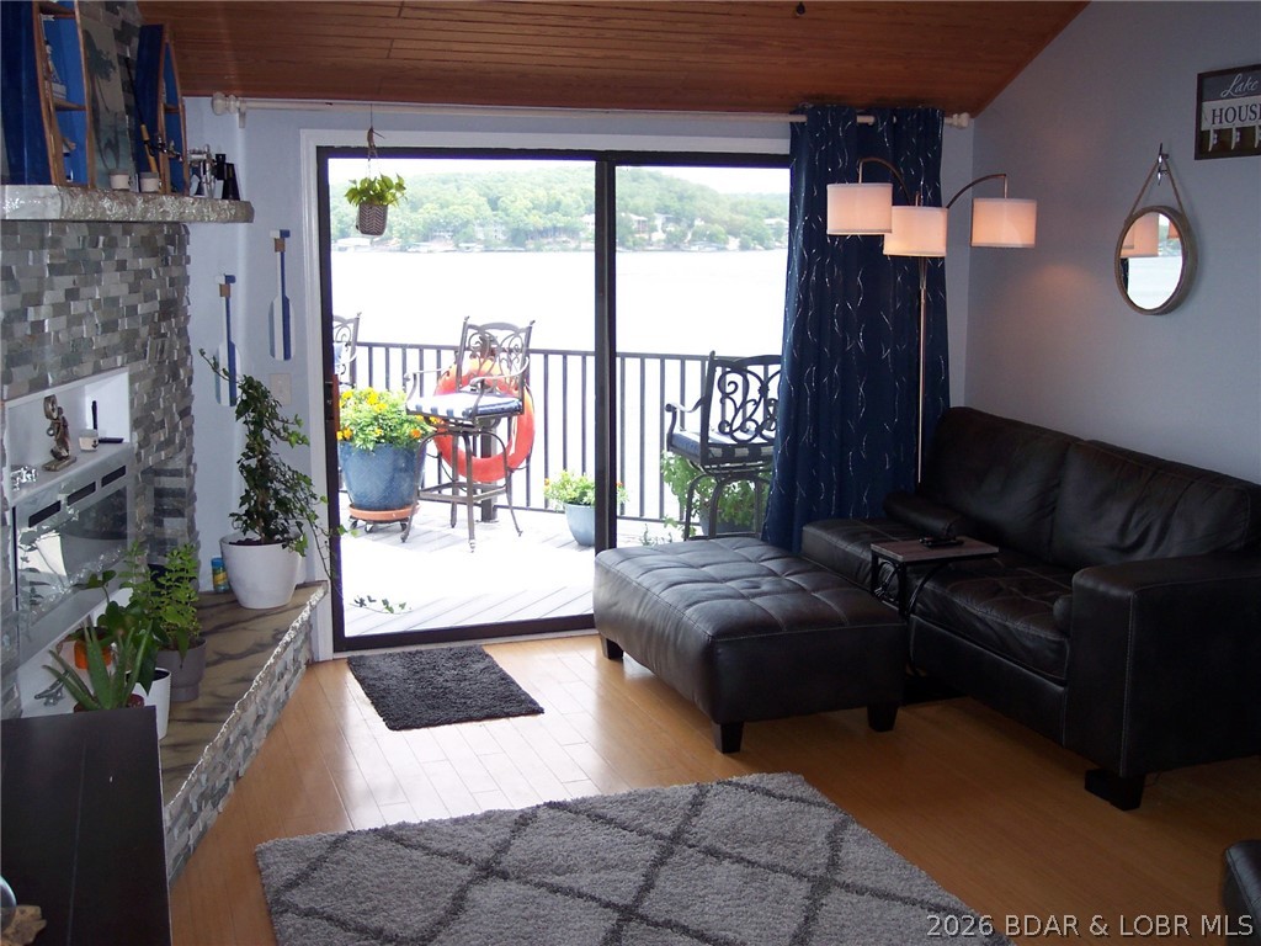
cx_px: 630
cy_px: 473
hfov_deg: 49.0
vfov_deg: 37.7
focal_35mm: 38
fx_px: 1384
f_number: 2.8
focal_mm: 8
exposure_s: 1/250
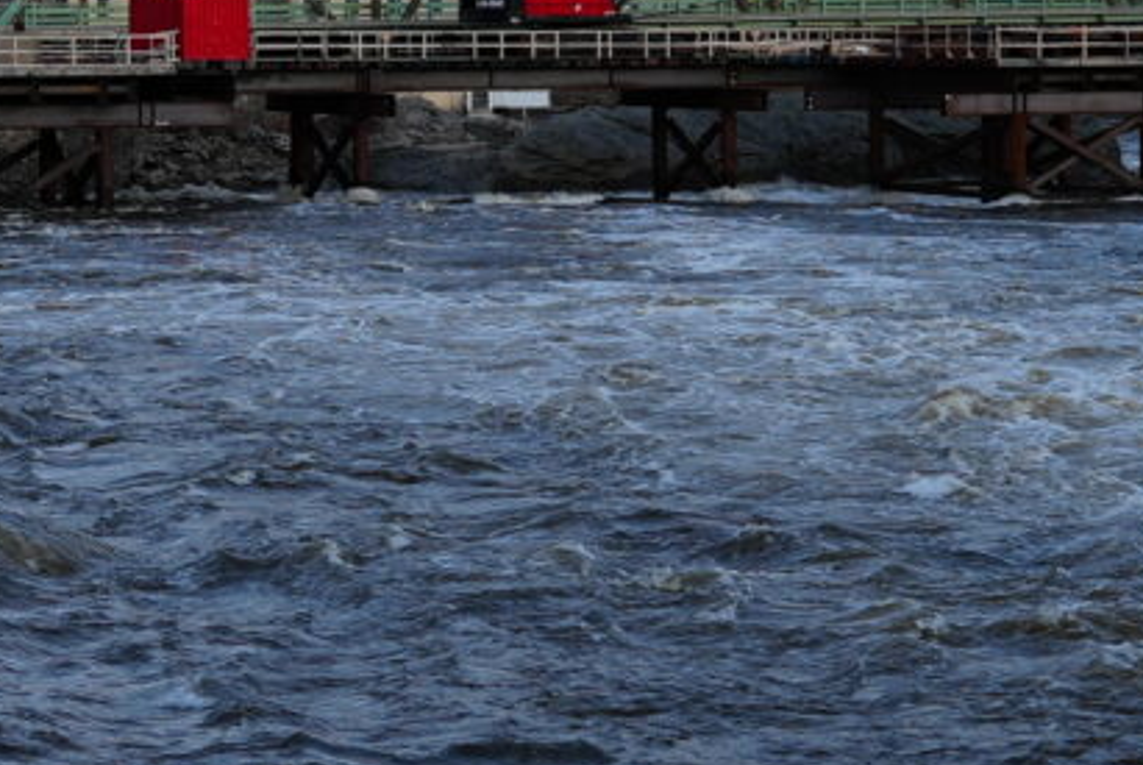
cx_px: 114
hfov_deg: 18.0
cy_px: 86
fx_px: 3560
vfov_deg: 12.2
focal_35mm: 112
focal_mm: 30
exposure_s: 1/60
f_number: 4
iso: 125
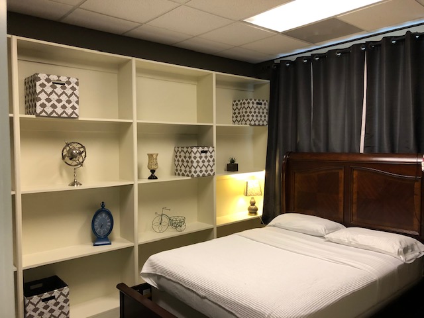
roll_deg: +0.7
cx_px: 212
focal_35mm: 28
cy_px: 159
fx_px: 343
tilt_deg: -3.7
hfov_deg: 63.4
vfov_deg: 49.7
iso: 64
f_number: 1.8
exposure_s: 1/15
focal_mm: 3.99
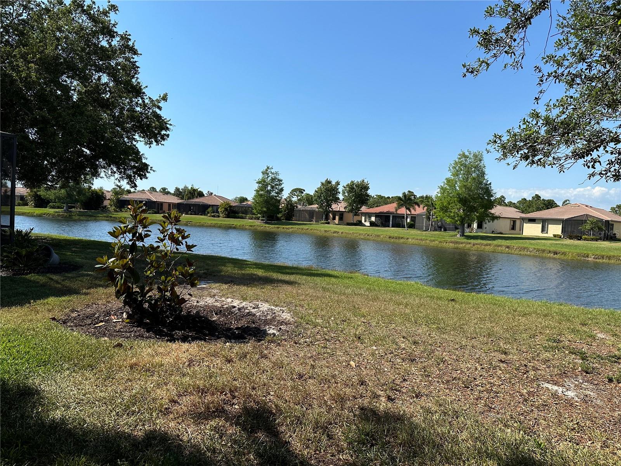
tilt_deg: -2.7
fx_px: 431
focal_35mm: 24
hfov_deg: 71.6
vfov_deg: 56.8
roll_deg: -2.9
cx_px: 310
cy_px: 233
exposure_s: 1/4762
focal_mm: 6.86
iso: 80
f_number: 1.78
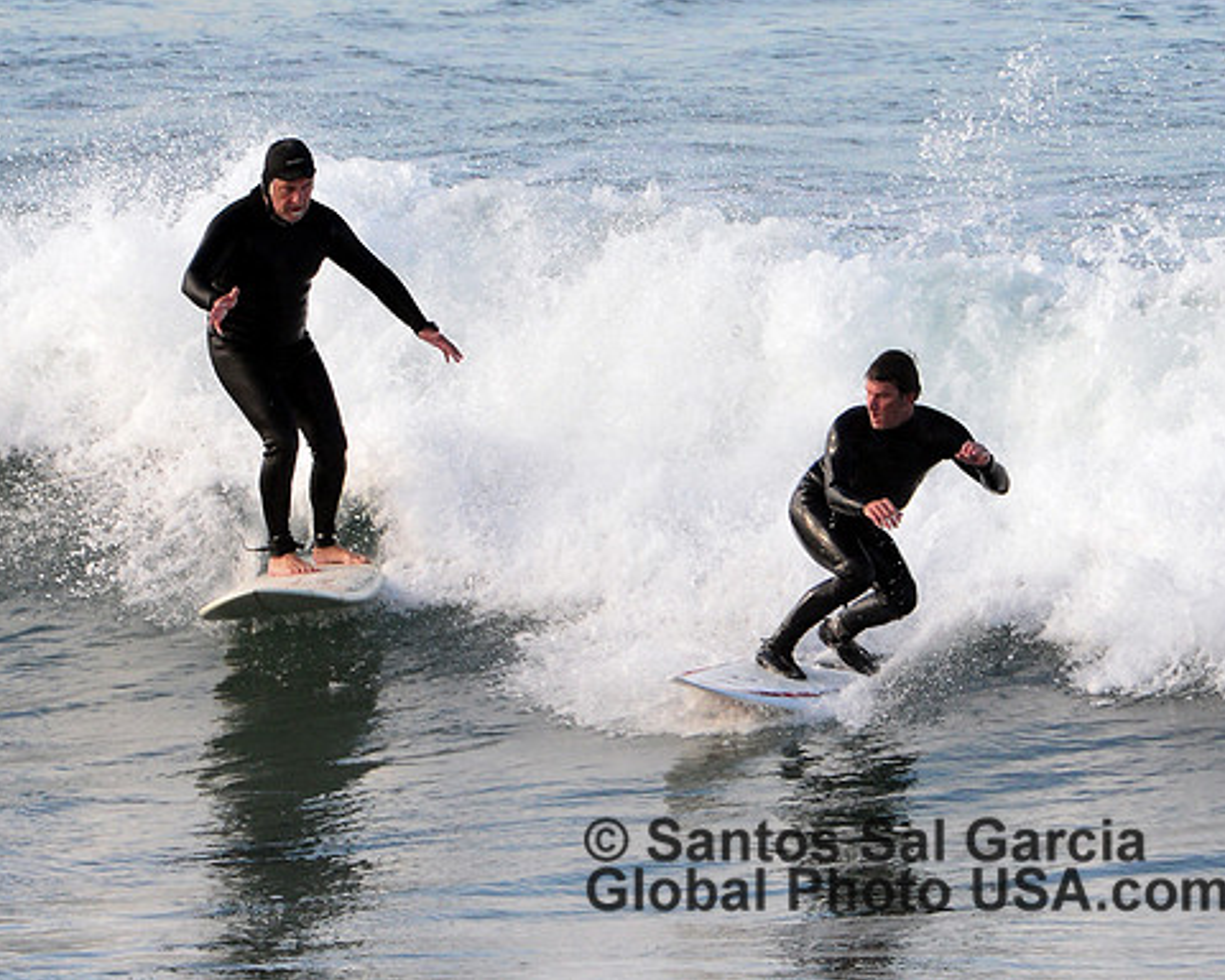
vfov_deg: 2.5
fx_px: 22623
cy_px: 490
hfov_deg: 3.1
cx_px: 546
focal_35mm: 624
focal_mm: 550
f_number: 13
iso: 1000
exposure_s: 1/400
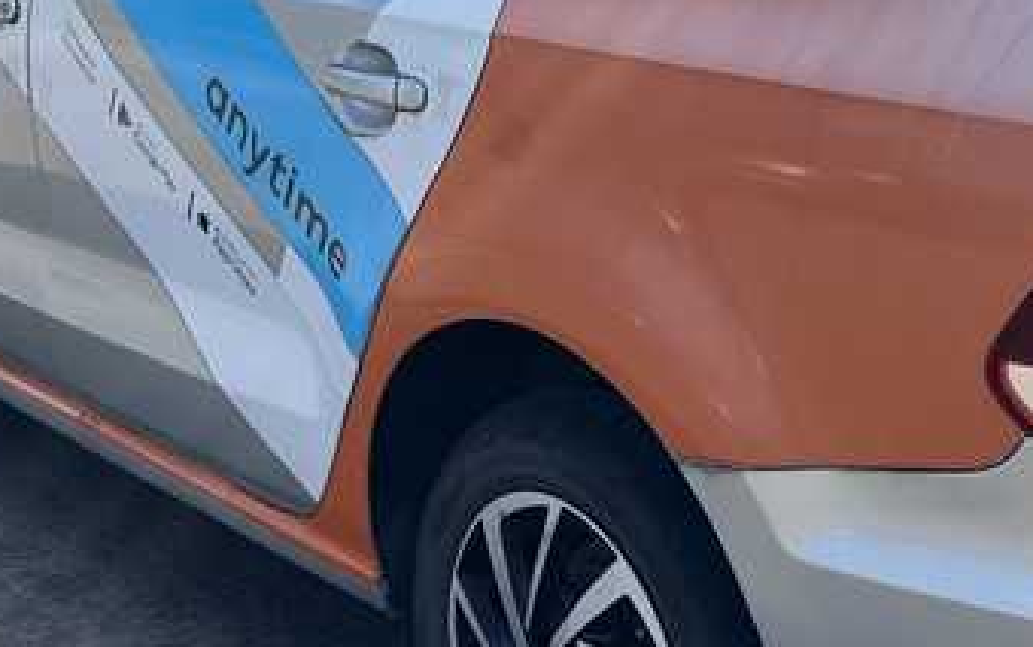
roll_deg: +0.5
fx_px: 2338
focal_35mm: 83
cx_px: 878
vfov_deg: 15.7
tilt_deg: -12.6
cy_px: 137
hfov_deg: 24.4
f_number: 1.5
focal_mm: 5.7
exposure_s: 1/2404
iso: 50
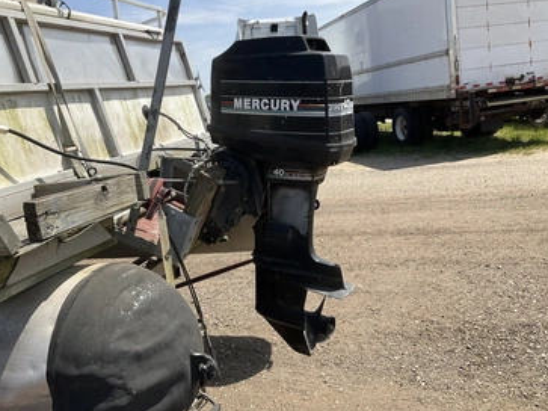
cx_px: 275
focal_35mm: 32
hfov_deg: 56.8
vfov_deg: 44.1
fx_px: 506
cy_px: 195
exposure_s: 1/1626
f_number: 1.8
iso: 25
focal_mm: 3
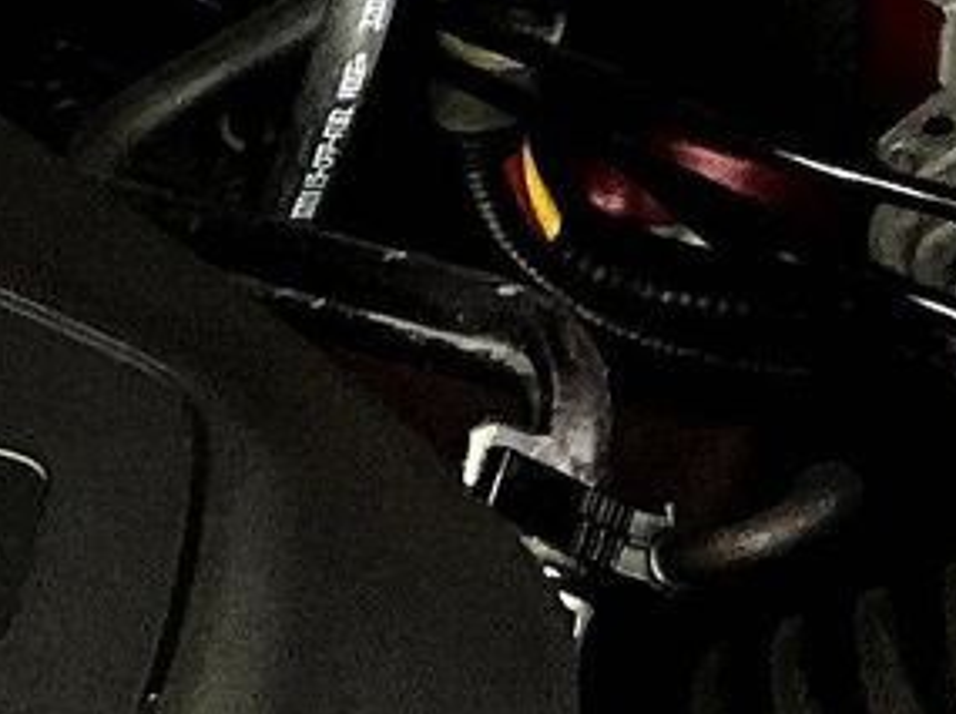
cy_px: 238
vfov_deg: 9.1
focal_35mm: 163
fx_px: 4496
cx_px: -1362
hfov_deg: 10.4
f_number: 1.8
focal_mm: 3
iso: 200
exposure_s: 1/60
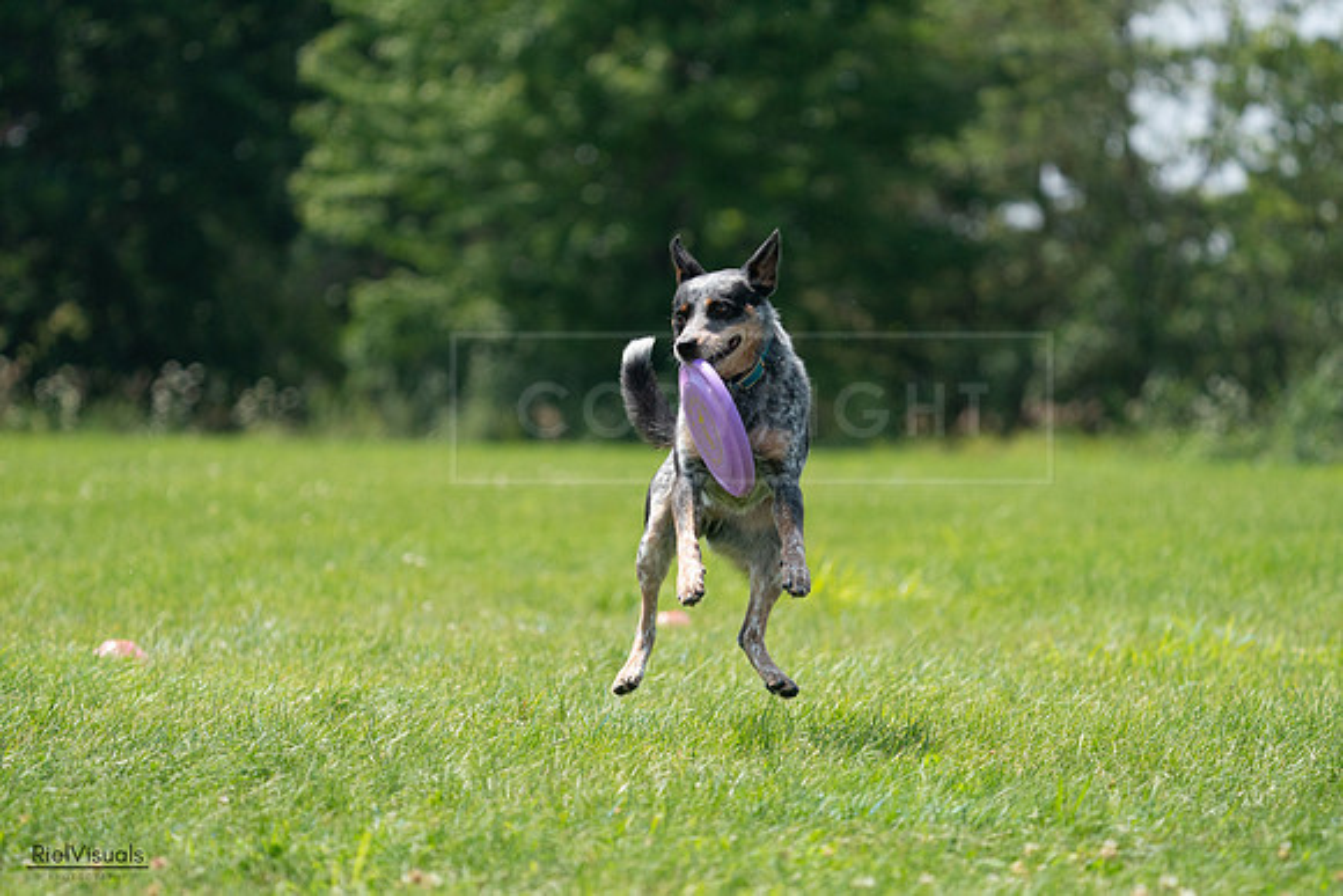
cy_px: 448
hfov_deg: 7.9
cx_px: 672
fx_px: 9664
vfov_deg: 5.3
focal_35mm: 259
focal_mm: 259
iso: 1250
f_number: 5.6
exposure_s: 1/4000
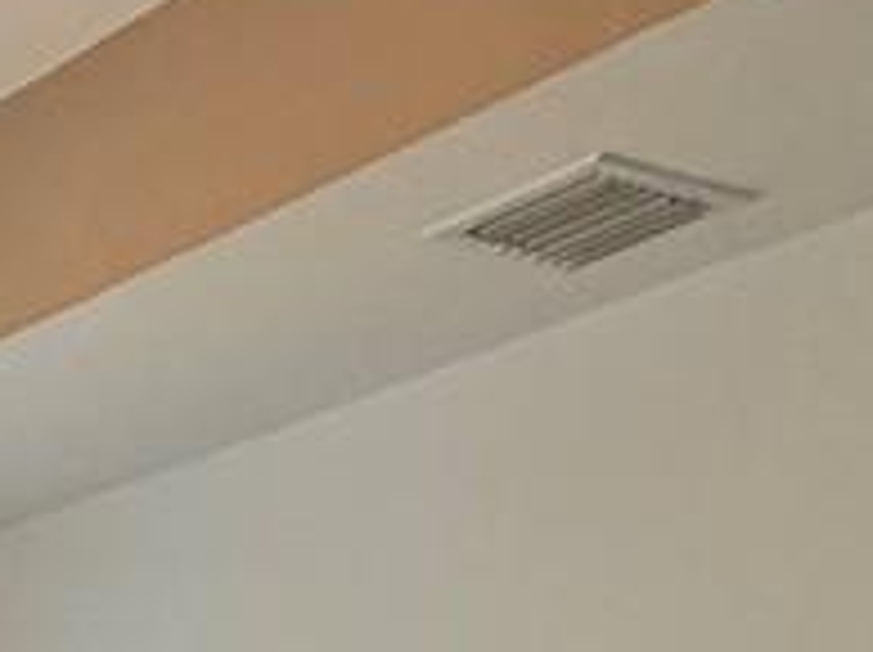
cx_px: -585
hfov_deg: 20.6
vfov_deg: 13.3
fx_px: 1864
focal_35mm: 74
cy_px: 1661
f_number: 2.2
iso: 250
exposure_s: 1/120
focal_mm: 2.22
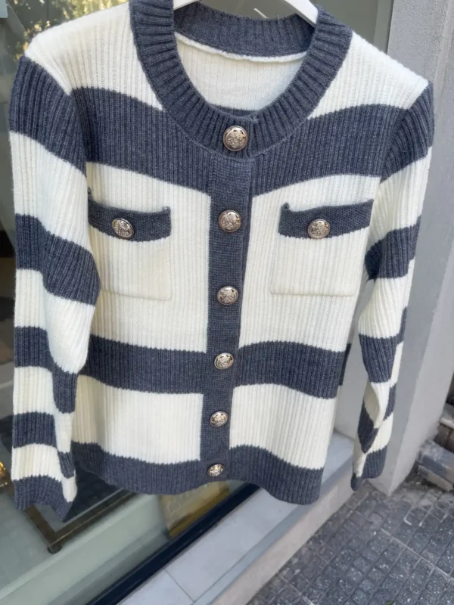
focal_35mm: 24
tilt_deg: -22.2
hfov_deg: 56.8
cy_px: 302
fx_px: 420
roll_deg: -3.2
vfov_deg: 71.6
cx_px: 227
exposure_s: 1/419
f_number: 1.78
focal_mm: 6.76
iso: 80
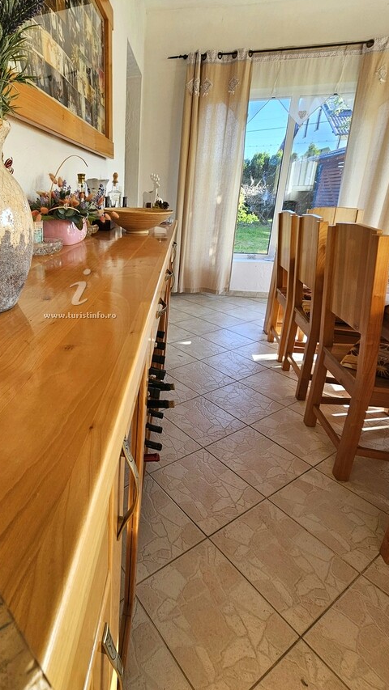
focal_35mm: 17
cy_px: 305
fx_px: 312
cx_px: 92
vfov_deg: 95.5
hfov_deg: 60.1
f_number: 2.2
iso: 50
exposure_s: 1/100
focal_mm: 2.2
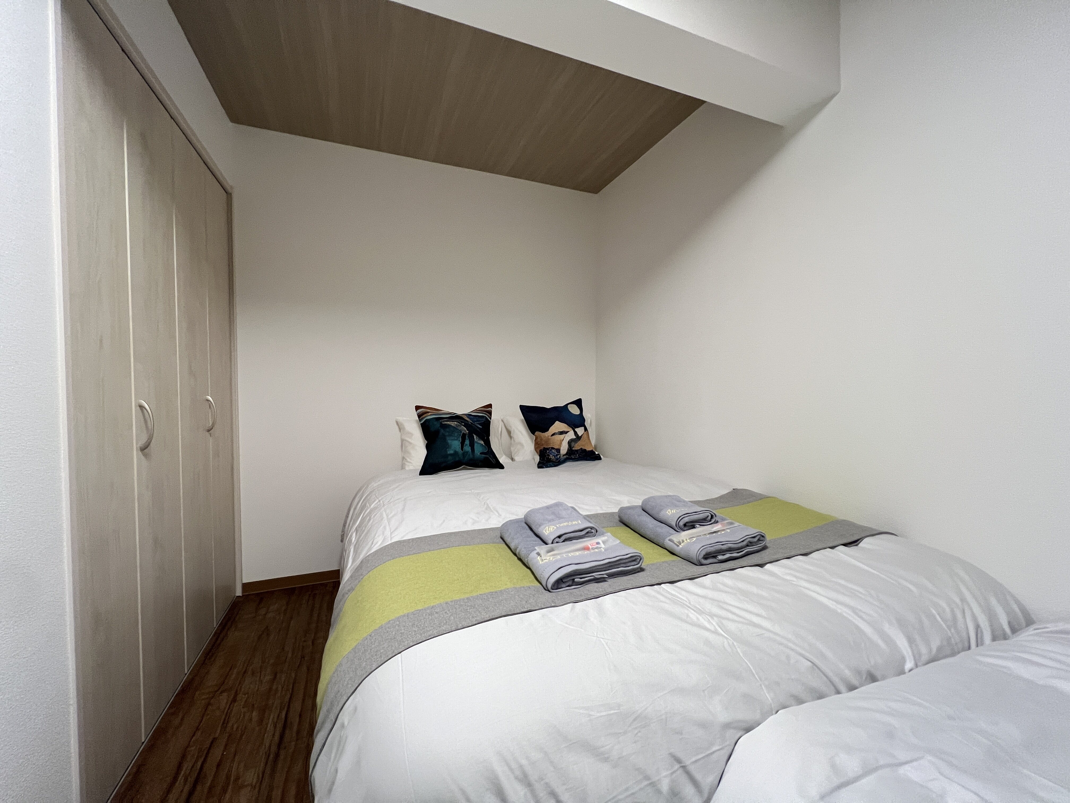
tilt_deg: -1.3
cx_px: 535
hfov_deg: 106.2
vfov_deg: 89.9
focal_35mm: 13
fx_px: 402
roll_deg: -0.3
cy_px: 402
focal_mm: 1.57
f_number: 1.8
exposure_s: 1/60
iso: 250
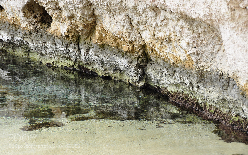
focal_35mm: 126
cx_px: 124
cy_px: 76
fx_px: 852
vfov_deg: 10.4
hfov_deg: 16.6
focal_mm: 82
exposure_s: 1/80
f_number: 8
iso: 200
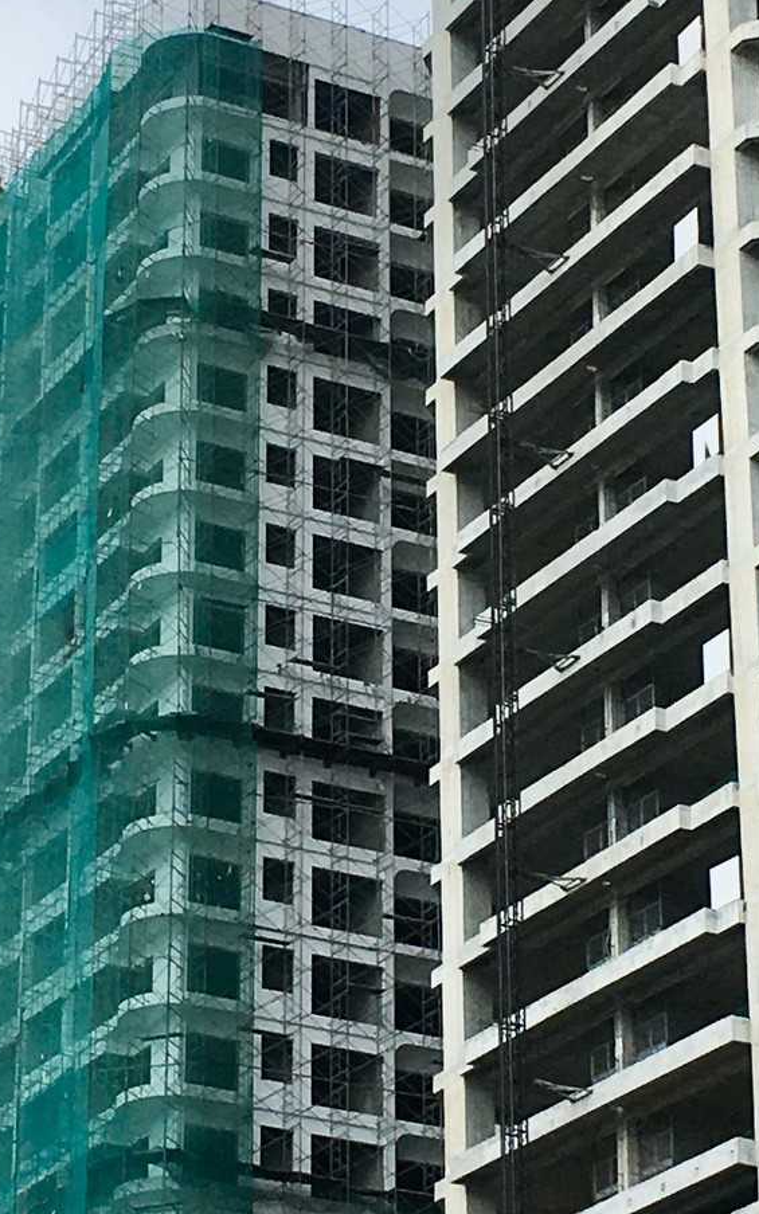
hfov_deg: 11.3
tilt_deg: +24.4
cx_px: 172
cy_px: 669
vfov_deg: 18.0
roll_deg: -2.0
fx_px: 3839
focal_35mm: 116
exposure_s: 1/739
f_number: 2.2
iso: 25
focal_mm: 4.15
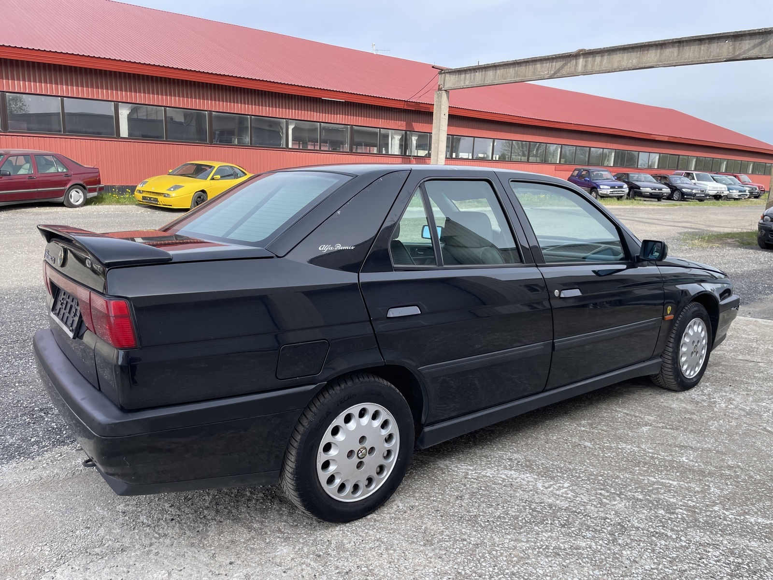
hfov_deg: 67.3
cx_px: 386
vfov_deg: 53.1
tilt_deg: -12.4
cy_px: 290
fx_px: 581
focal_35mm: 26
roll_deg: -1.9
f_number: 1.6
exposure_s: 1/875
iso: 32
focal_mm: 4.2
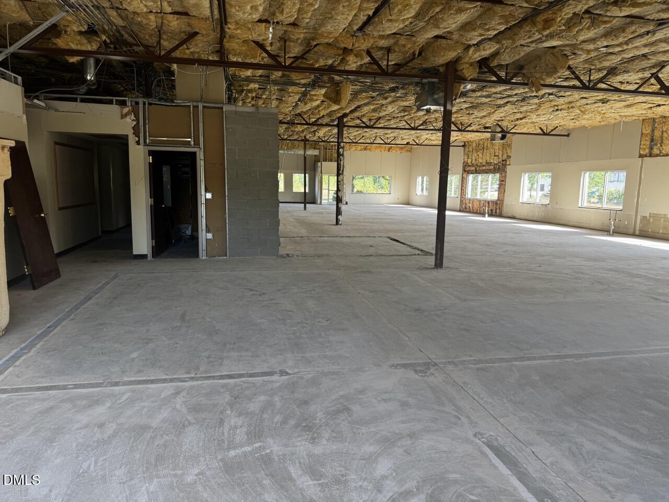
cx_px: 334
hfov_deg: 71.6
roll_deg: -2.2
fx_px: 464
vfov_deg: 56.8
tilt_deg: -7.8
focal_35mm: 24
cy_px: 251
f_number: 1.78
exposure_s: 1/156
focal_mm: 6.76
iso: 64
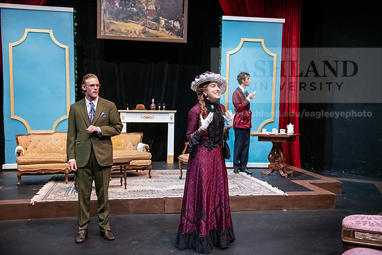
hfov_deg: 48.4
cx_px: 191
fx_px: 425
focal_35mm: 40
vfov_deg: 33.4
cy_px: 128
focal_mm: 40
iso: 3200
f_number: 3.2
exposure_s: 1/200
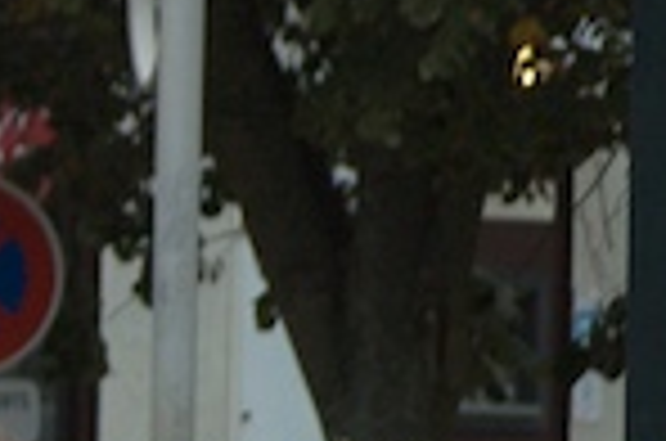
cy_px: 902
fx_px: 12313
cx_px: -1130
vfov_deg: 2.0
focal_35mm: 667
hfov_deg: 3.1
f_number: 4.5
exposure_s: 1/200
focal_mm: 82
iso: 200
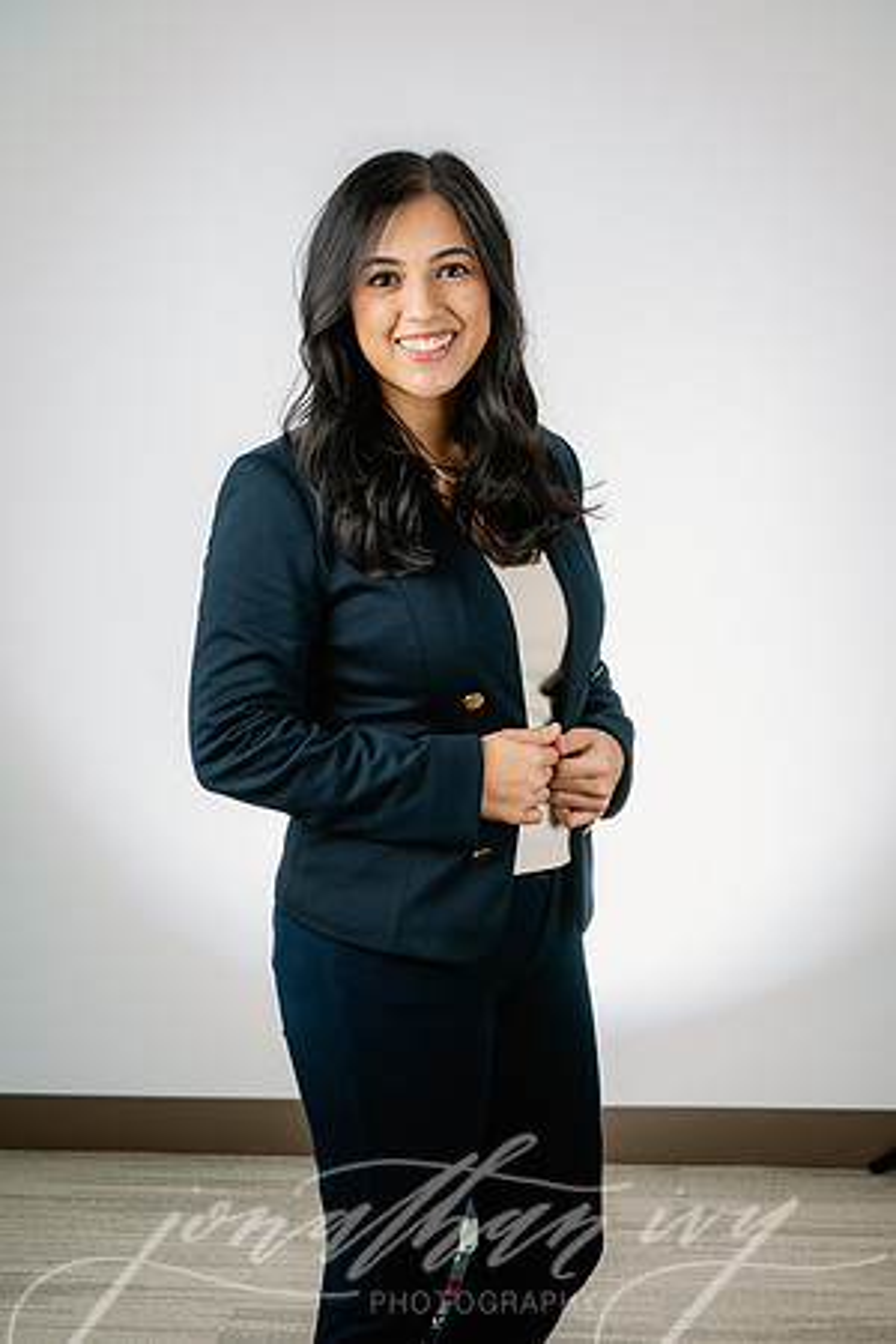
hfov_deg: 19.5
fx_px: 2613
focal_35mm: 70
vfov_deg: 28.8
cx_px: 448
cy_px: 672
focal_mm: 70
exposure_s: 1/160
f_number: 8
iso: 125
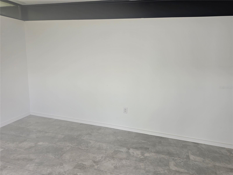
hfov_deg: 73.9
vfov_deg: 58.9
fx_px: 155
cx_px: 116
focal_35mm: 23
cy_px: 88
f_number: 1.4
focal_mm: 6.5
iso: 20
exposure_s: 1/180
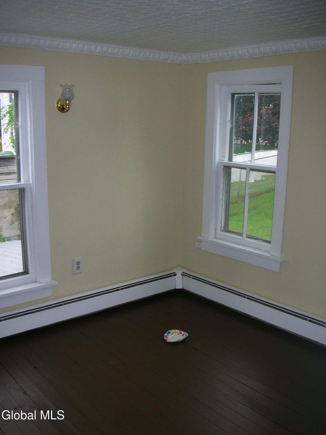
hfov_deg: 40.7
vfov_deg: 52.6
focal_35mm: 35
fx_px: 439
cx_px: 163
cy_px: 218
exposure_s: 1/60.1
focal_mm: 5.8
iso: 58
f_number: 3
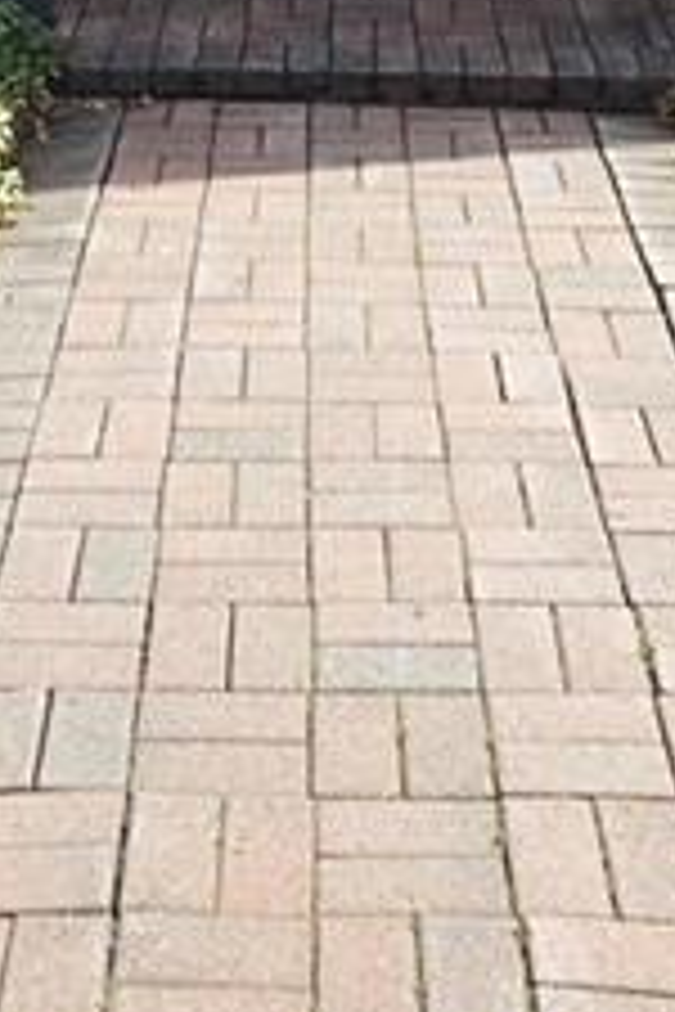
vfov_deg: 20.1
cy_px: -648
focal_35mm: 82
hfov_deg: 16.7
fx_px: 2306
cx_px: 342
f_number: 9
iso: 100
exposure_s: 1/80
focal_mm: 16
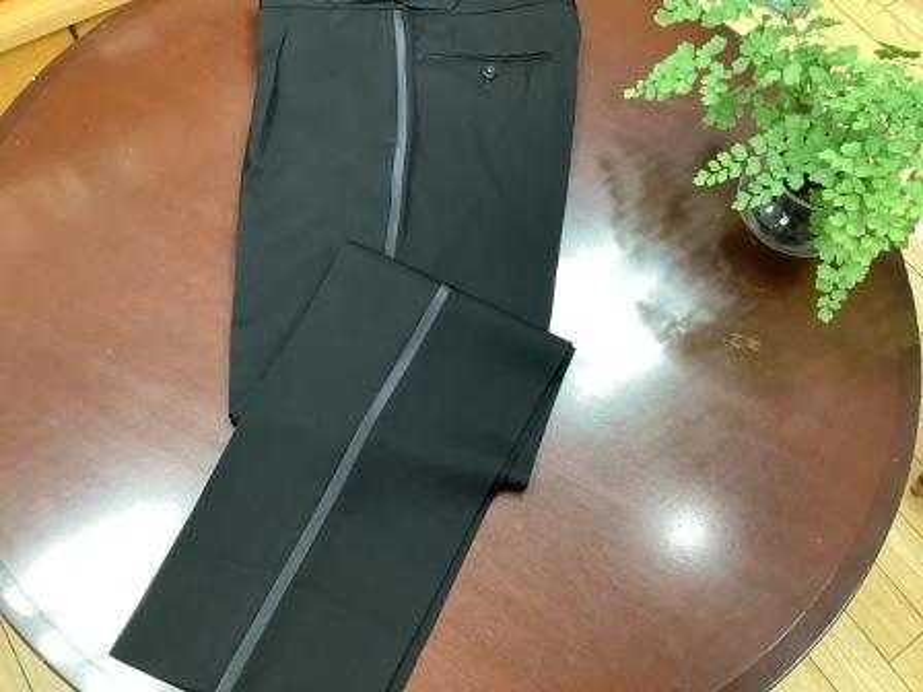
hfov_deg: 58.4
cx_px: 462
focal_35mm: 31
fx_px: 827
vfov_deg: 45.4
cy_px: 346
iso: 250
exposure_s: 1/60
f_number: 2.4
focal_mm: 3.3
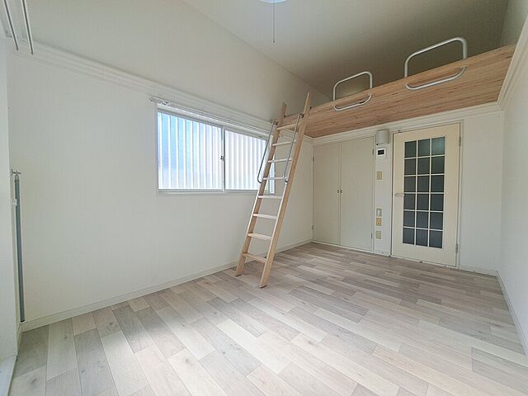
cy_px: 198
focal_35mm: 13
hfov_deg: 106.2
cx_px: 264
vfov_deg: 89.9
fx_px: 198
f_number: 2.2
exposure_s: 1/288
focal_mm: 1.74
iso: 50
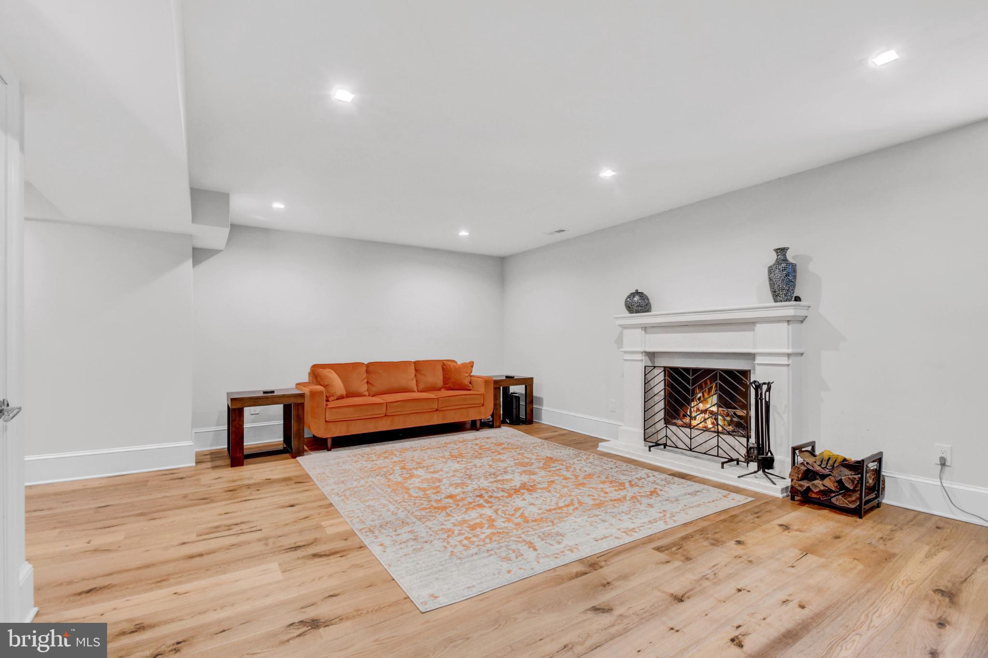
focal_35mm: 15
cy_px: 329
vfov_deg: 77.3
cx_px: 494
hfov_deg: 100.4
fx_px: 412
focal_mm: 10
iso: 200
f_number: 9
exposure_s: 1
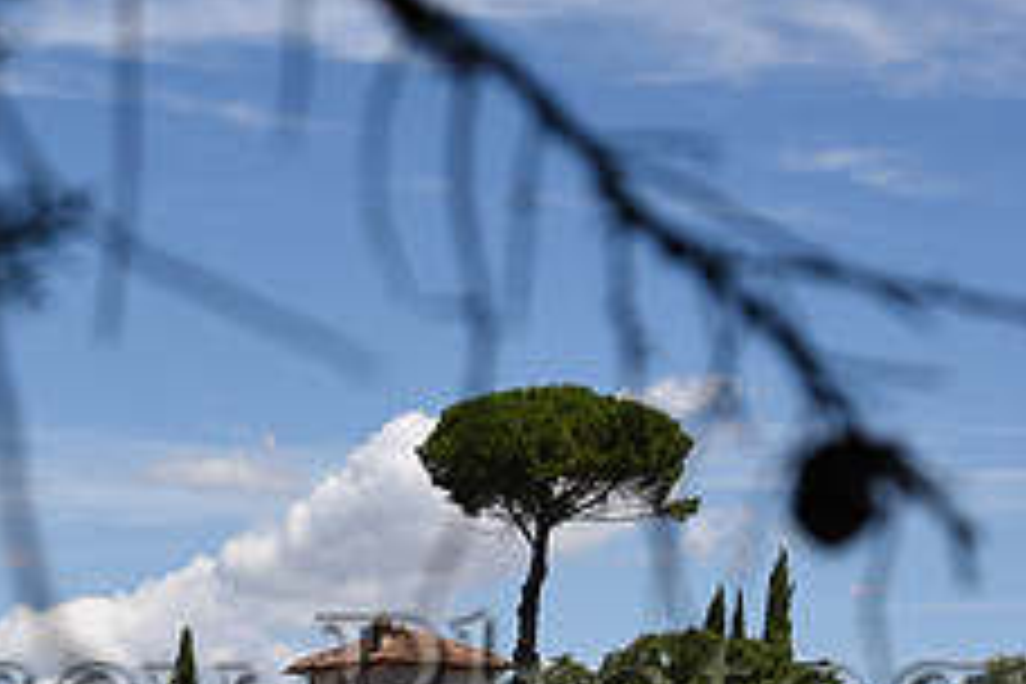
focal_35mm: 132
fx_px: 3762
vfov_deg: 10.3
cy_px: 718
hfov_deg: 15.5
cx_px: 320
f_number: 6.3
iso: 64
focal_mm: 52
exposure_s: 1/500
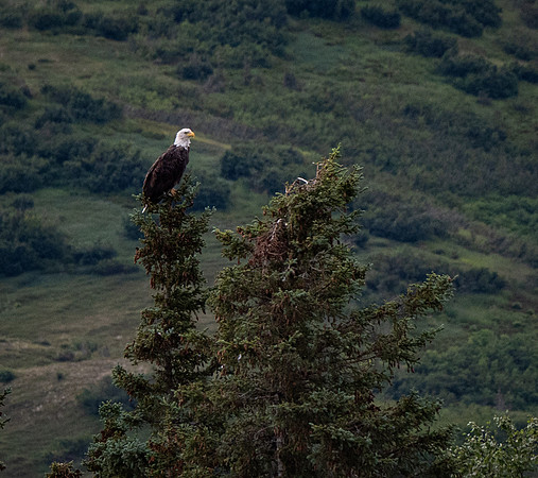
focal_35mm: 960
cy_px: 303
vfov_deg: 1.7
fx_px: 15967
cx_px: 264
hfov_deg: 1.9
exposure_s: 1/1250
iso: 800
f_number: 5.6
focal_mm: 200
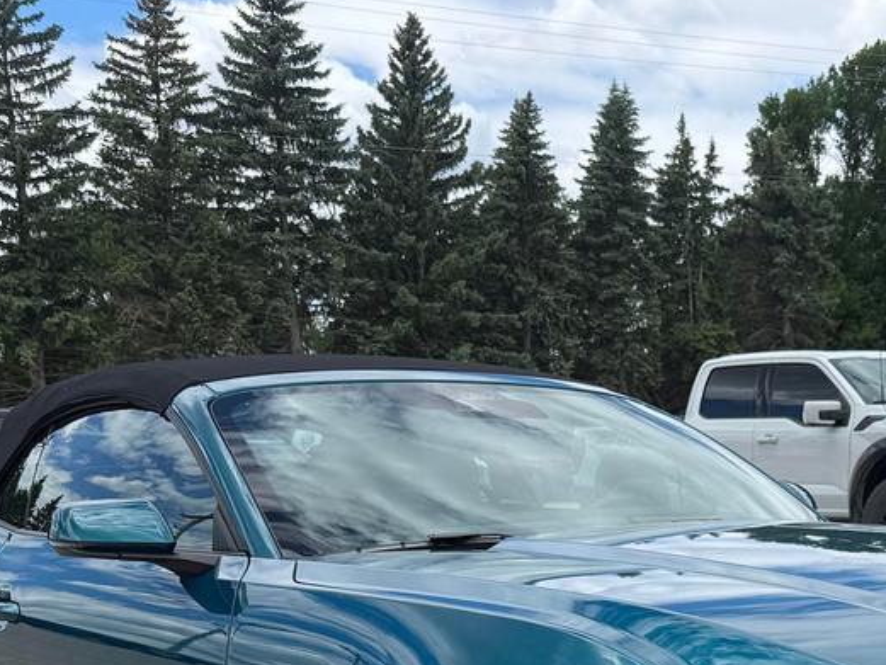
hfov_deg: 31.5
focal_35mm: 59
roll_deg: +0.8
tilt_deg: -12.5
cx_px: 753
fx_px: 1510
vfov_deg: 22.9
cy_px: 782
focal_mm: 6.76
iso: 80
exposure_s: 1/3584
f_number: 1.78
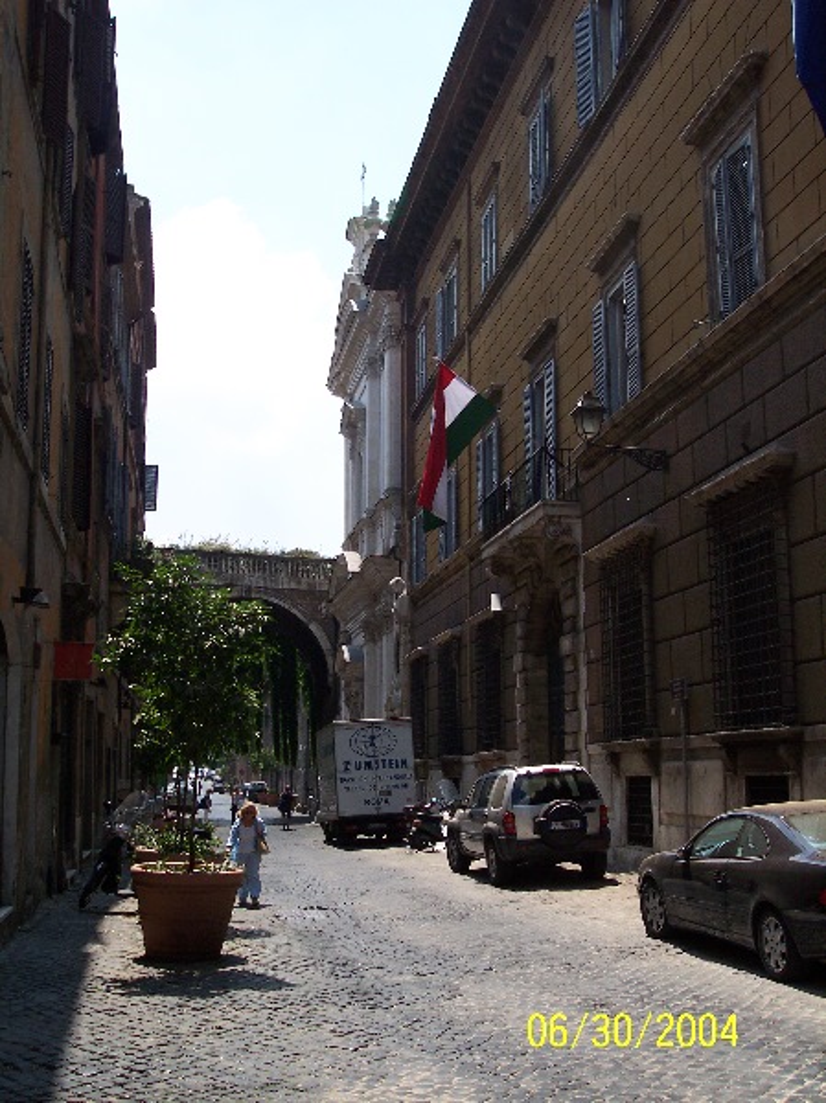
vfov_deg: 49.0
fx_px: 1211
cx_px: 413
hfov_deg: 37.7
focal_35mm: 38
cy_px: 552
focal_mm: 8
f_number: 4.8
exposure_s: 1/500
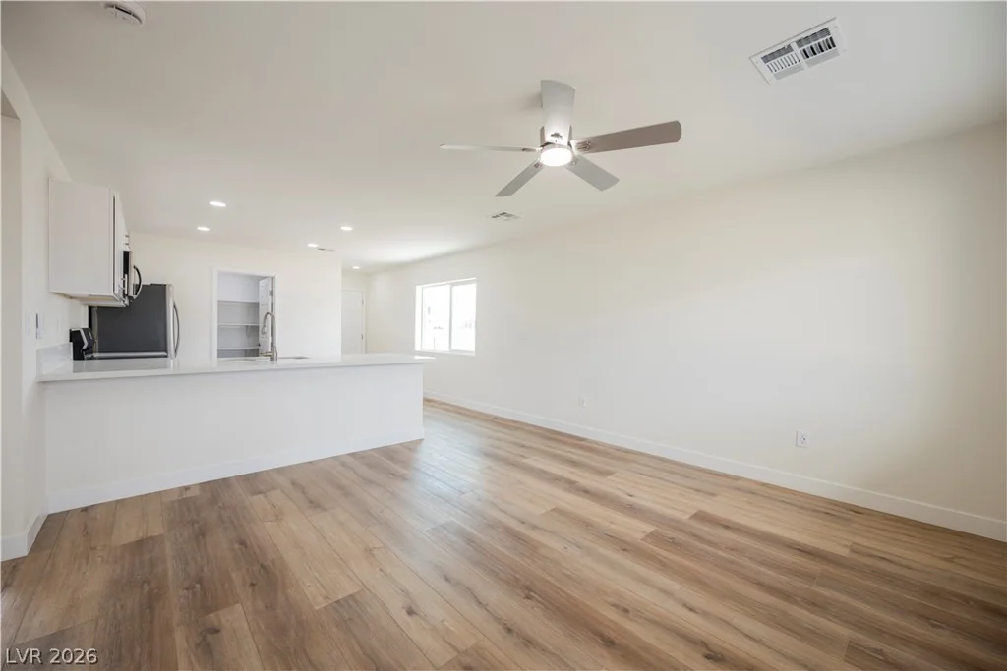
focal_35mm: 14
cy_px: 336
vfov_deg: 81.2
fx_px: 392
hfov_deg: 104.2
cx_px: 504
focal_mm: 14
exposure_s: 1/50
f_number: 5.6
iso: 400
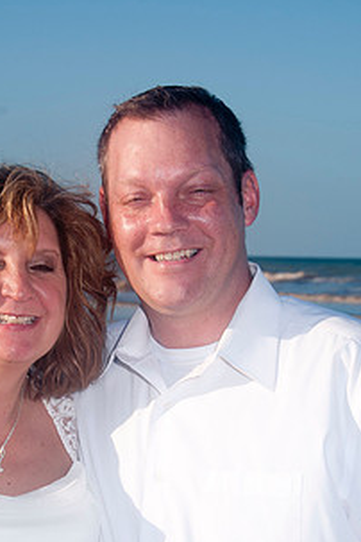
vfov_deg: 14.8
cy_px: 365
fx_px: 2076
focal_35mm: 138
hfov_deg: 9.9
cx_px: 113
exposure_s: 1/250
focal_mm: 62
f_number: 11
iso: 100
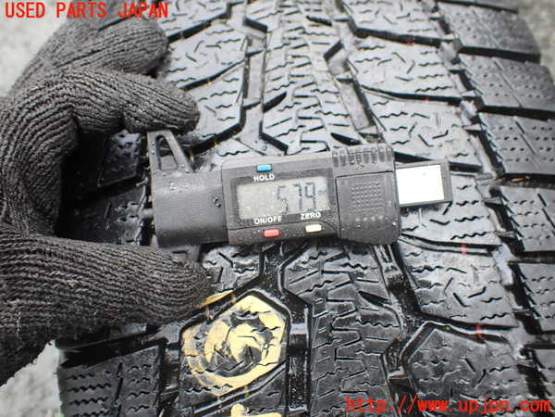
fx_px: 481
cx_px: 278
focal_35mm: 30
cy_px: 208
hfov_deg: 60.0
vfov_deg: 46.8
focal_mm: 5.4
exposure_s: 1/125
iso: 160
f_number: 2.3
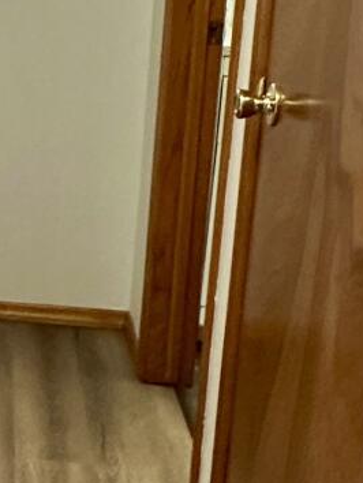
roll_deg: -2.2
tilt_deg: -9.4
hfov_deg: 16.8
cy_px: 130
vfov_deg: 24.5
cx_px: -201
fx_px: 1103
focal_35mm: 79
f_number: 2.2
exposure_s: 1/60
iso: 400
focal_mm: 2.22
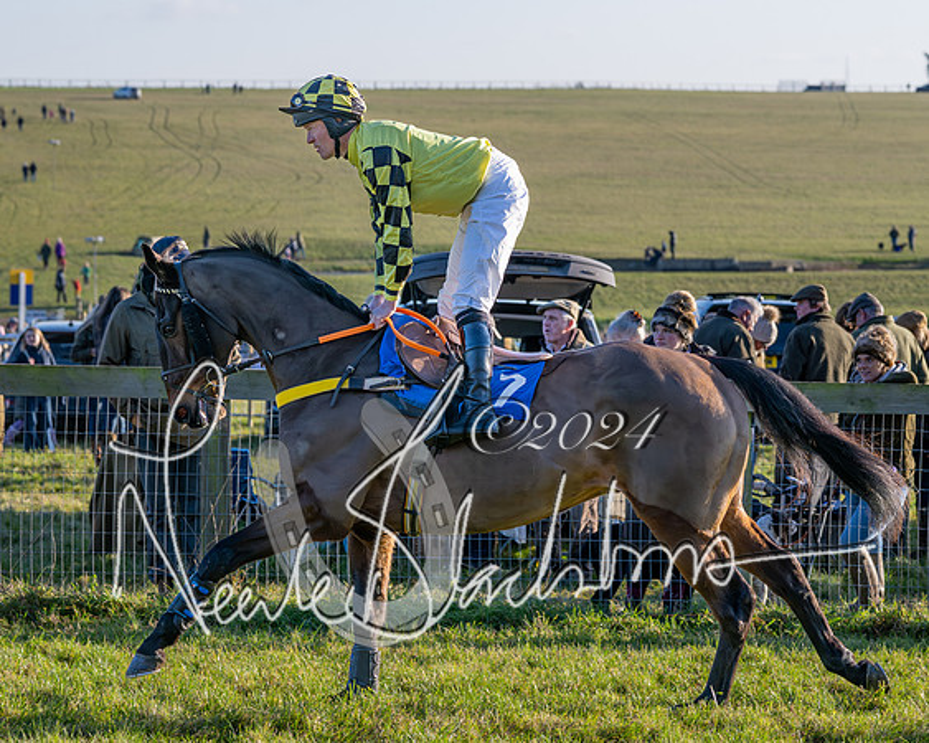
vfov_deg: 11.0
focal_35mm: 140
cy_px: 367
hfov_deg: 13.7
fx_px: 3860
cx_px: 425
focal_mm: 80
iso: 400
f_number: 4
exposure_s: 1/2000
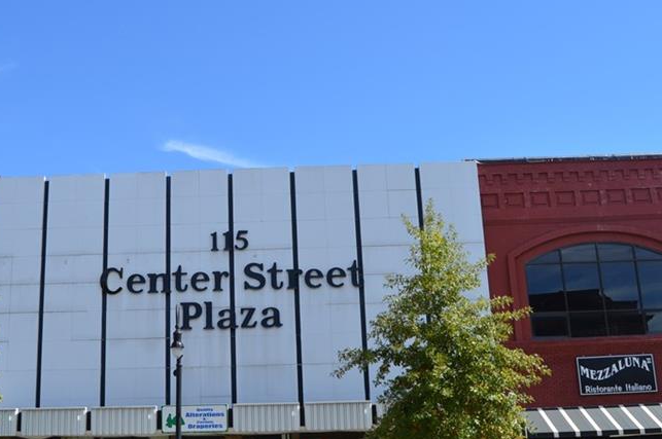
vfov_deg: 31.1
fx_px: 790
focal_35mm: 43
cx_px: 250
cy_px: 243
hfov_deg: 45.1
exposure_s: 1/250
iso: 100
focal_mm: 18
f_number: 8
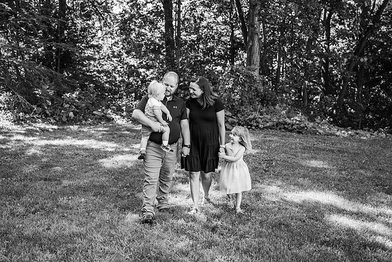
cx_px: 182
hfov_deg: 48.2
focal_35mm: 40
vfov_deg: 33.3
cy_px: 142
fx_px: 438
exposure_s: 1/640
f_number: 3.2
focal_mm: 37
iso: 640
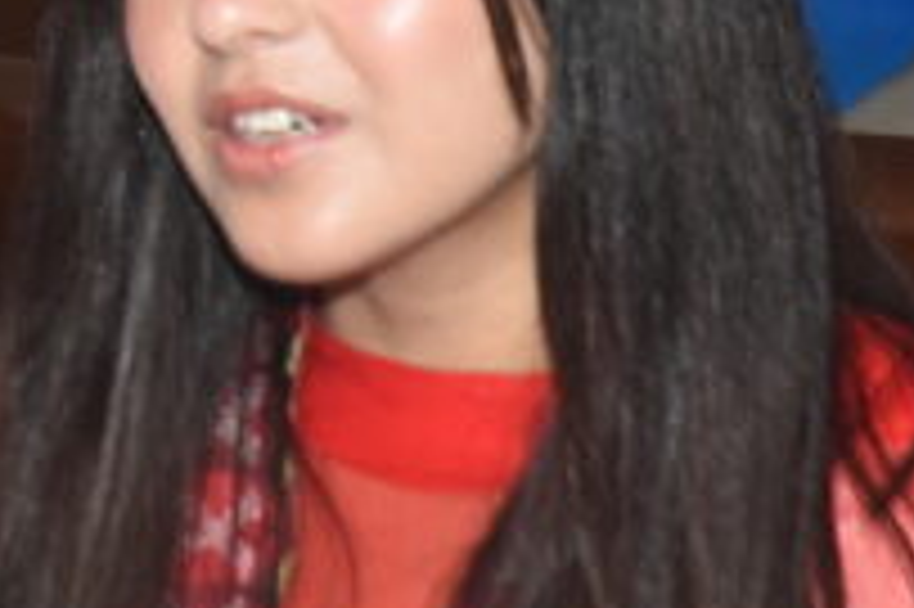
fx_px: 11542
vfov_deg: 3.0
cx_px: -513
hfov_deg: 4.5
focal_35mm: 455
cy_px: 101
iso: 3200
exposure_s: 1/125
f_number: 7.1
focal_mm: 120
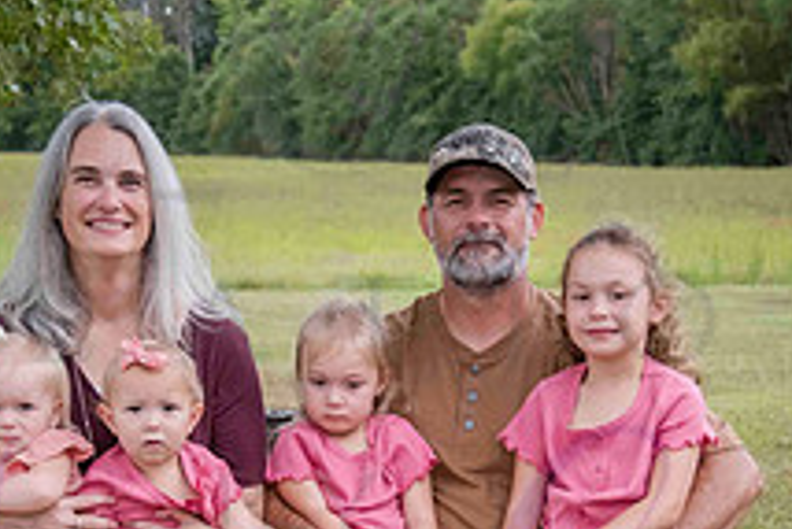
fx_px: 2267
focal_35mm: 103
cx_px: 366
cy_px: 501
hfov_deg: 19.8
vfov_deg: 13.2
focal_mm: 38
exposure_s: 1/640
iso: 400
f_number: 4.2
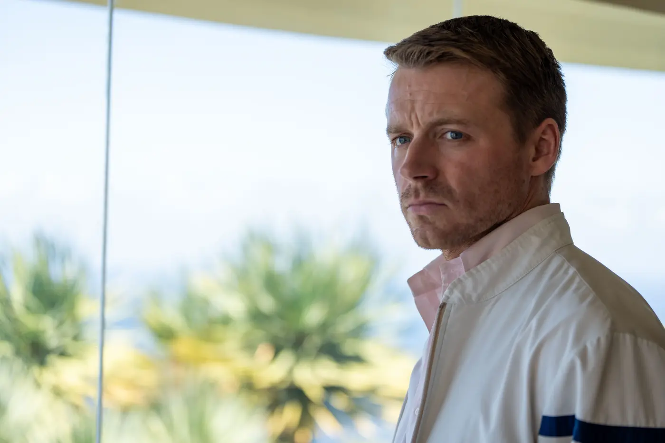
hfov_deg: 28.8
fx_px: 1293
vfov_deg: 19.5
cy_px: 222
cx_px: 332
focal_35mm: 70
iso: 100
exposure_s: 1/400
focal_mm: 70
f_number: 3.2
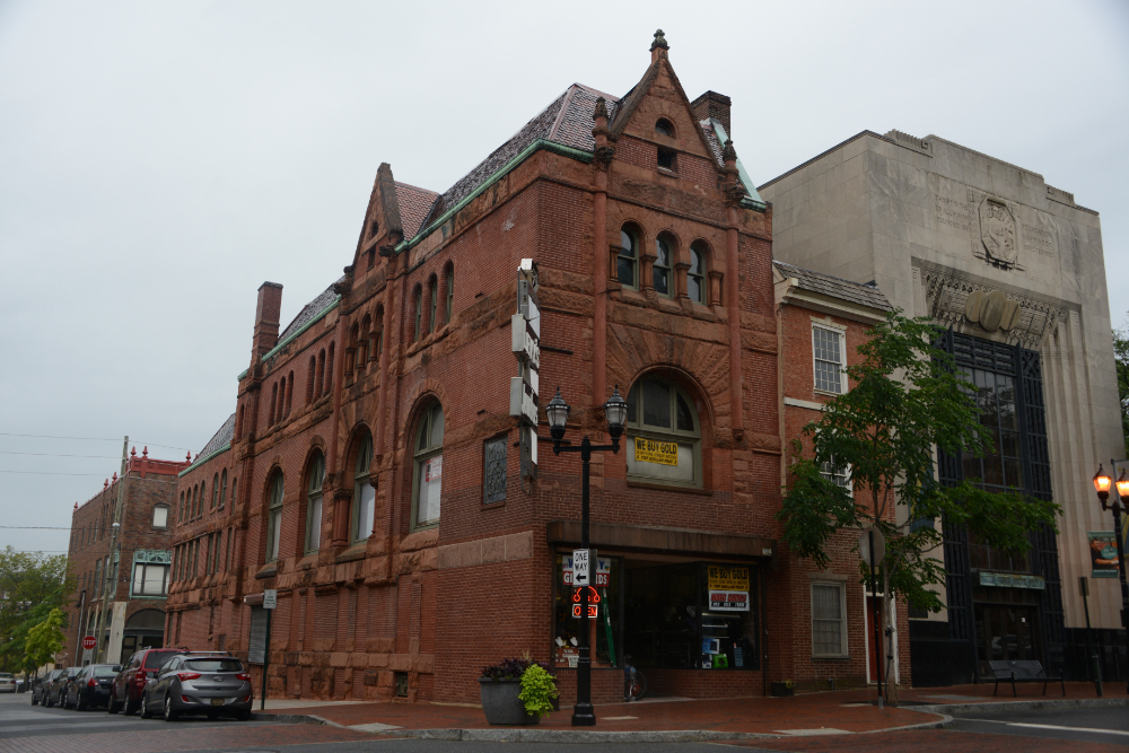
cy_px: 376
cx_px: 564
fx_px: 1066
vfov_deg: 38.9
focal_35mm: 34
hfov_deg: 55.8
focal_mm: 34
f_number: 5
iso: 500
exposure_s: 1/500
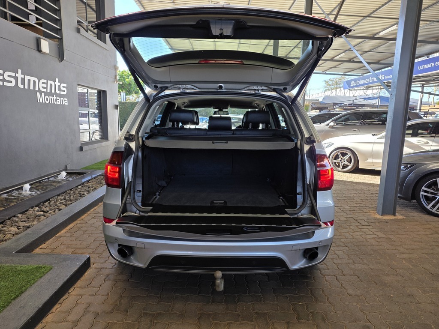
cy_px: 164
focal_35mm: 23
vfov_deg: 58.9
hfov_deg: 73.9
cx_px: 220
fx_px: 292
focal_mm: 6.25
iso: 50
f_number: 1.7
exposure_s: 1/180
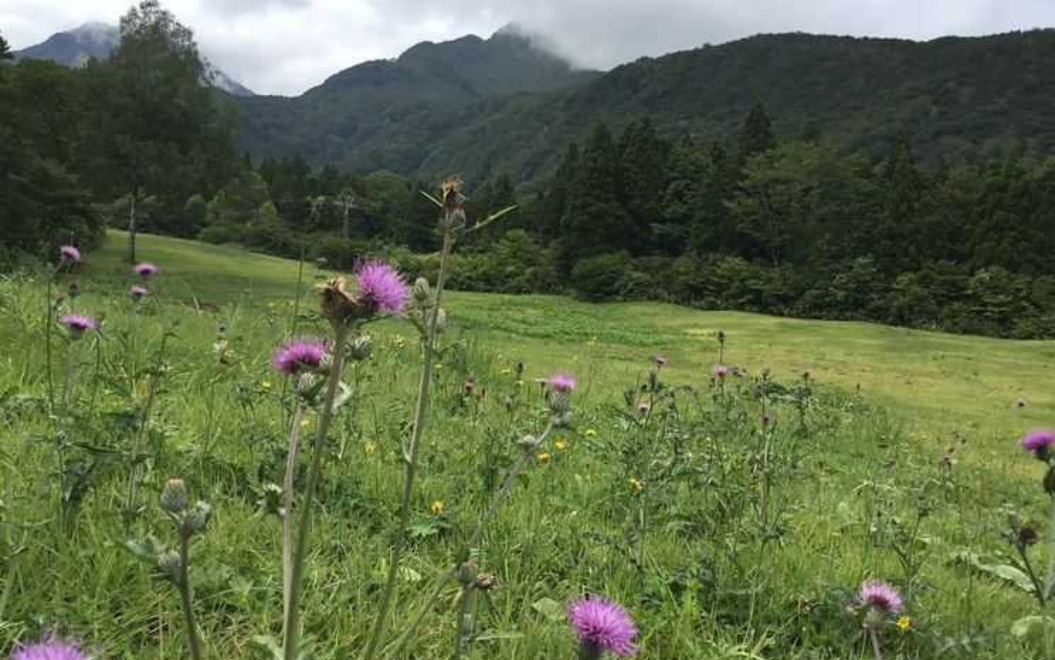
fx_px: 1035
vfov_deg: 35.3
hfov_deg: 54.0
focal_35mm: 36
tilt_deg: +0.8
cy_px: 364
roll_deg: -1.9
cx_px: 544
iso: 25
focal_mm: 3.3
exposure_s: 1/981
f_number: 2.4
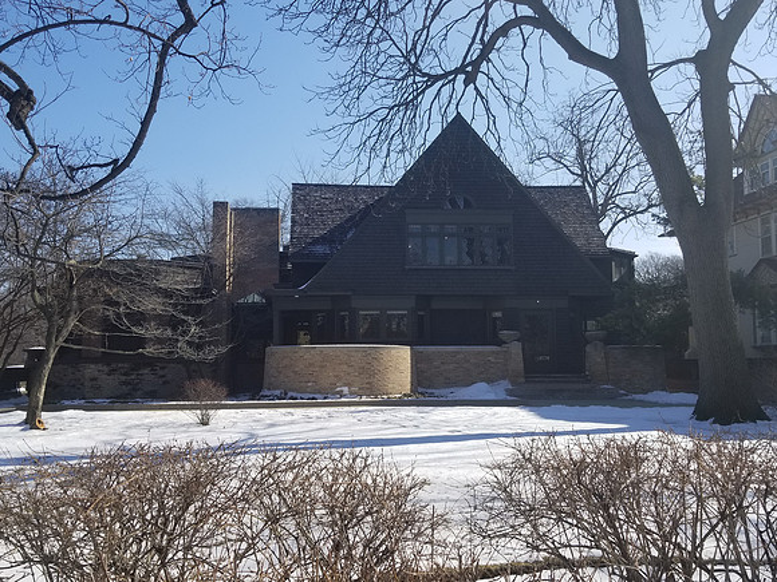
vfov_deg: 53.1
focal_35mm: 26
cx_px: 388
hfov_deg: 67.3
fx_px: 584
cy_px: 291
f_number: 1.7
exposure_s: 1/2703
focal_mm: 4.3
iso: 50
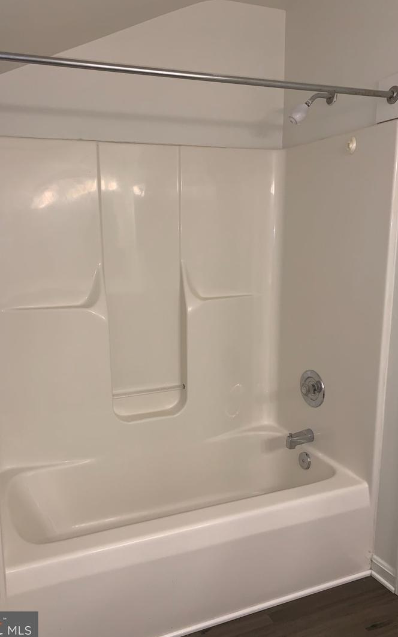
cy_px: 322
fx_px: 486
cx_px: 176
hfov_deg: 44.4
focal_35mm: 28
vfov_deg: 66.5
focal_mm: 4.25
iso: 32
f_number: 1.8
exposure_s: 1/24
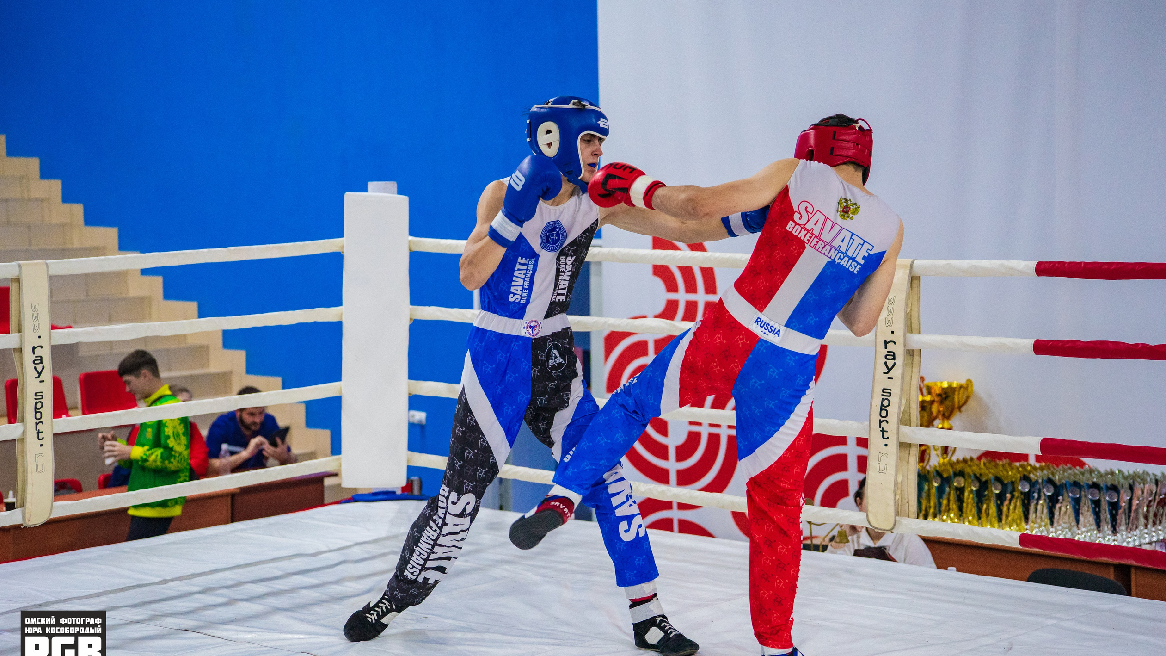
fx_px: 2071
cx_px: 583
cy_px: 315
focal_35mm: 67
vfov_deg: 18.0
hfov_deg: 31.4
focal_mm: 63
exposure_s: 1/1000
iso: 2000
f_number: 2.8
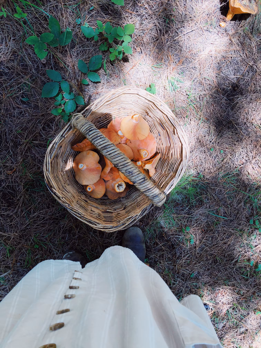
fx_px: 281
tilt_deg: -82.7
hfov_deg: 49.7
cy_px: 174
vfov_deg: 63.4
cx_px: 130
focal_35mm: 28
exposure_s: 1/136
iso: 20
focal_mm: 3.99
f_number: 1.8
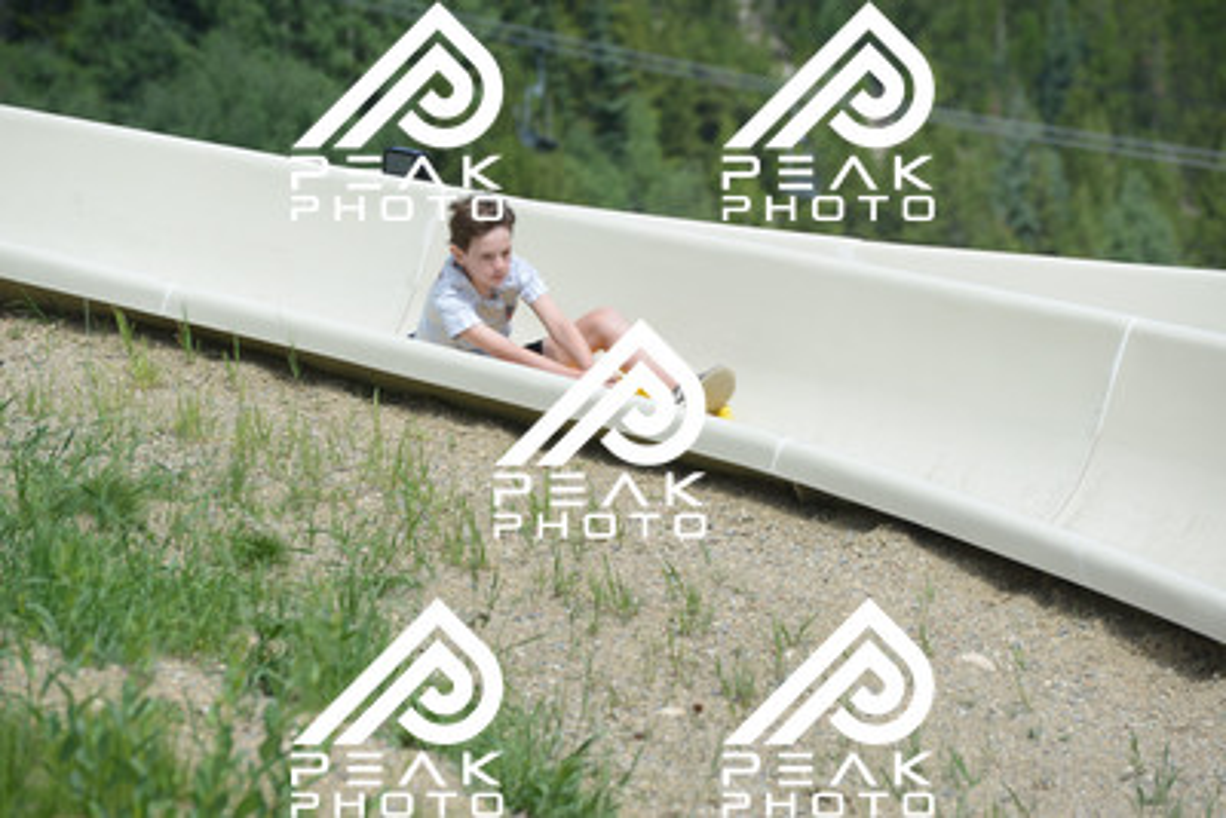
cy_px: 409
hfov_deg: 10.5
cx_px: 613
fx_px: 6643
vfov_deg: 7.0
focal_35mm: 195
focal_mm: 195
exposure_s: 1/640
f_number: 6.3
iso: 280
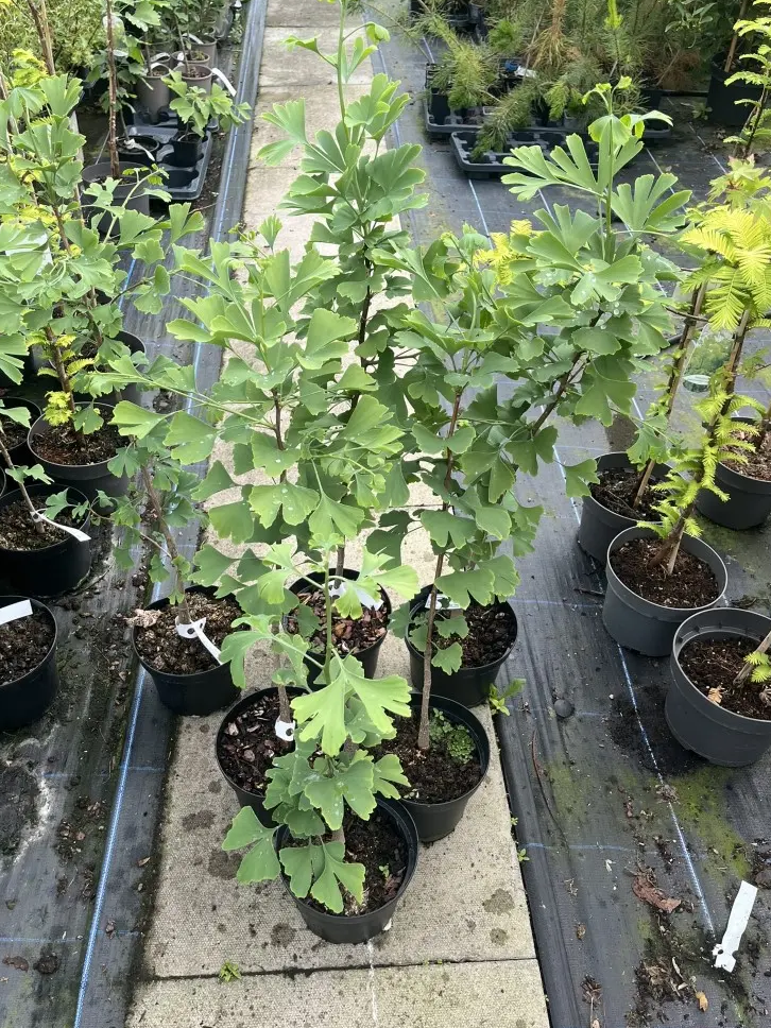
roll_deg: -1.8
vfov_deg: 61.6
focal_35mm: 29
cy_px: 493
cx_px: 362
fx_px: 861
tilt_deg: -44.0
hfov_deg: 48.2
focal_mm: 5.1
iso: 50
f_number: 1.6
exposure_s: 1/657
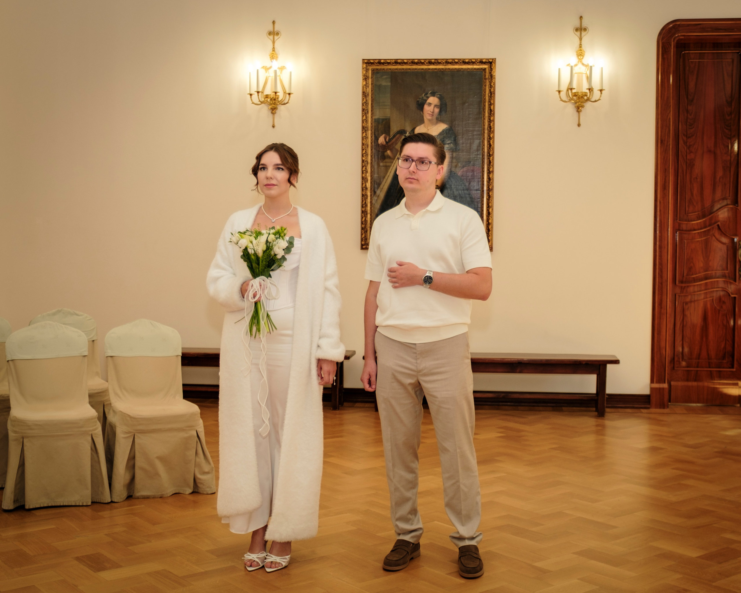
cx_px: 401
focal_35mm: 45
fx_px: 994
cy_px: 294
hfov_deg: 40.8
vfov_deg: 33.2
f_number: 2.8
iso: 160
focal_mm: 24.2
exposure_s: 1/125
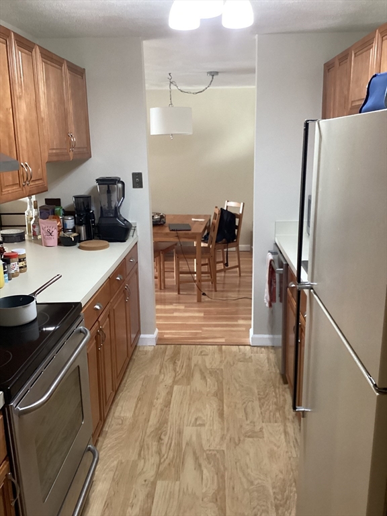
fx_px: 462
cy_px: 258
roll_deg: +0.6
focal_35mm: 31
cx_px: 194
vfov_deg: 58.4
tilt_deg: -15.3
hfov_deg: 45.4
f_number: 2.4
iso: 250
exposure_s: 1/50
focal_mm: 3.3
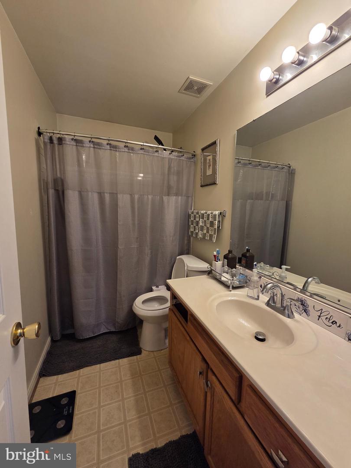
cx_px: 176
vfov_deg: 106.2
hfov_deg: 89.9
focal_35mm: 13
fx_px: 176
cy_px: 234
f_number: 2.2
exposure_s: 1/120
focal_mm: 2.2
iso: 100
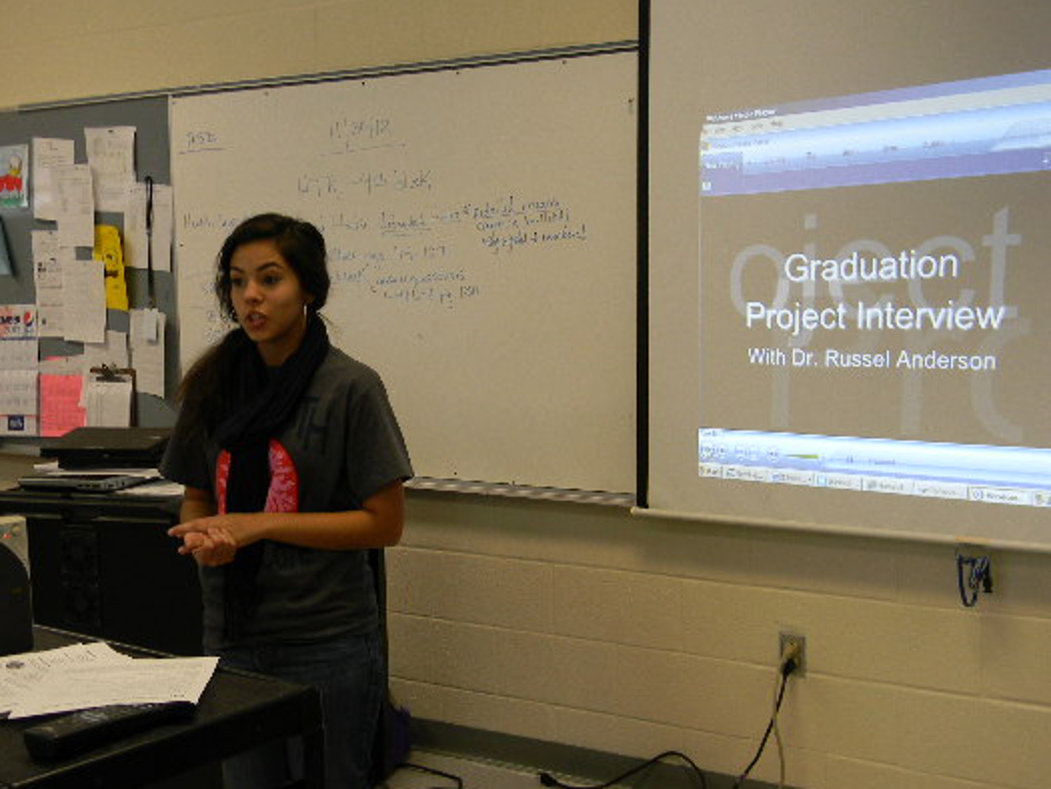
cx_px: 539
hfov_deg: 38.2
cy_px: 394
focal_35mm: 50
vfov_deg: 29.1
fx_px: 1518
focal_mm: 7.3
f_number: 3.8
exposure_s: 1/30
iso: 96
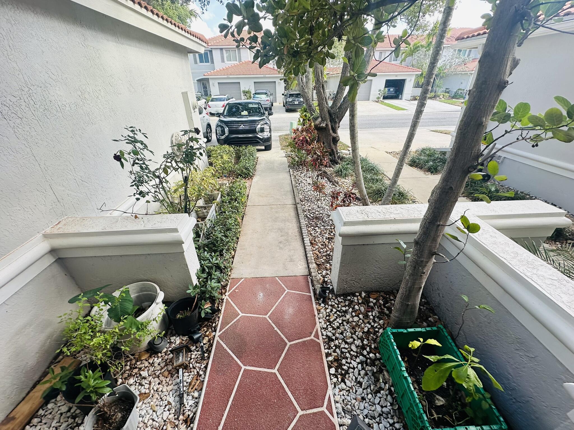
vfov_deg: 85.7
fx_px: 232
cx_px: 287
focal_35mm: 14
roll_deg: +0.9
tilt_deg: -29.4
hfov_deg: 102.1
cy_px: 215
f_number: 2.2
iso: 40
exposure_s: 1/147
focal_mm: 2.22
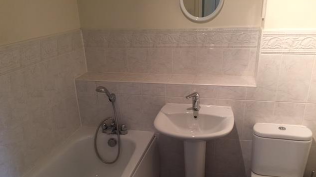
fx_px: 268
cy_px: 116
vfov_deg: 36.3
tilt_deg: -24.9
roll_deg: +0.8
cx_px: 160
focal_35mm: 32
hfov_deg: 61.0
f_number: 2.2
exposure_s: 1/33
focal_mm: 4.15
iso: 160
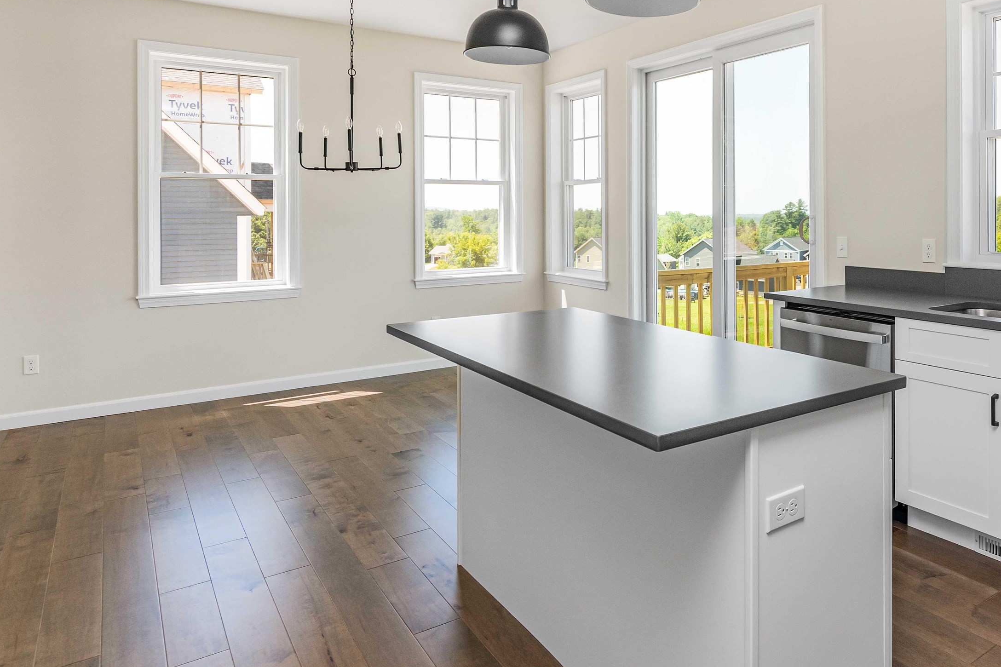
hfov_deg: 71.8
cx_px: 659
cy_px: 207
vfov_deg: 51.8
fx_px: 667
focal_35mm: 24
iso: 250
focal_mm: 11.5
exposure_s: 1/125
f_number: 6.3
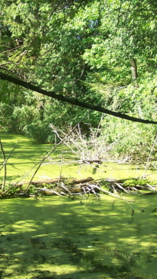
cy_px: 136
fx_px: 570
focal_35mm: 77
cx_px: 25
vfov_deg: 27.5
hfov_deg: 15.6
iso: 80
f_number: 2.8
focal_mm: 6.3
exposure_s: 1/200
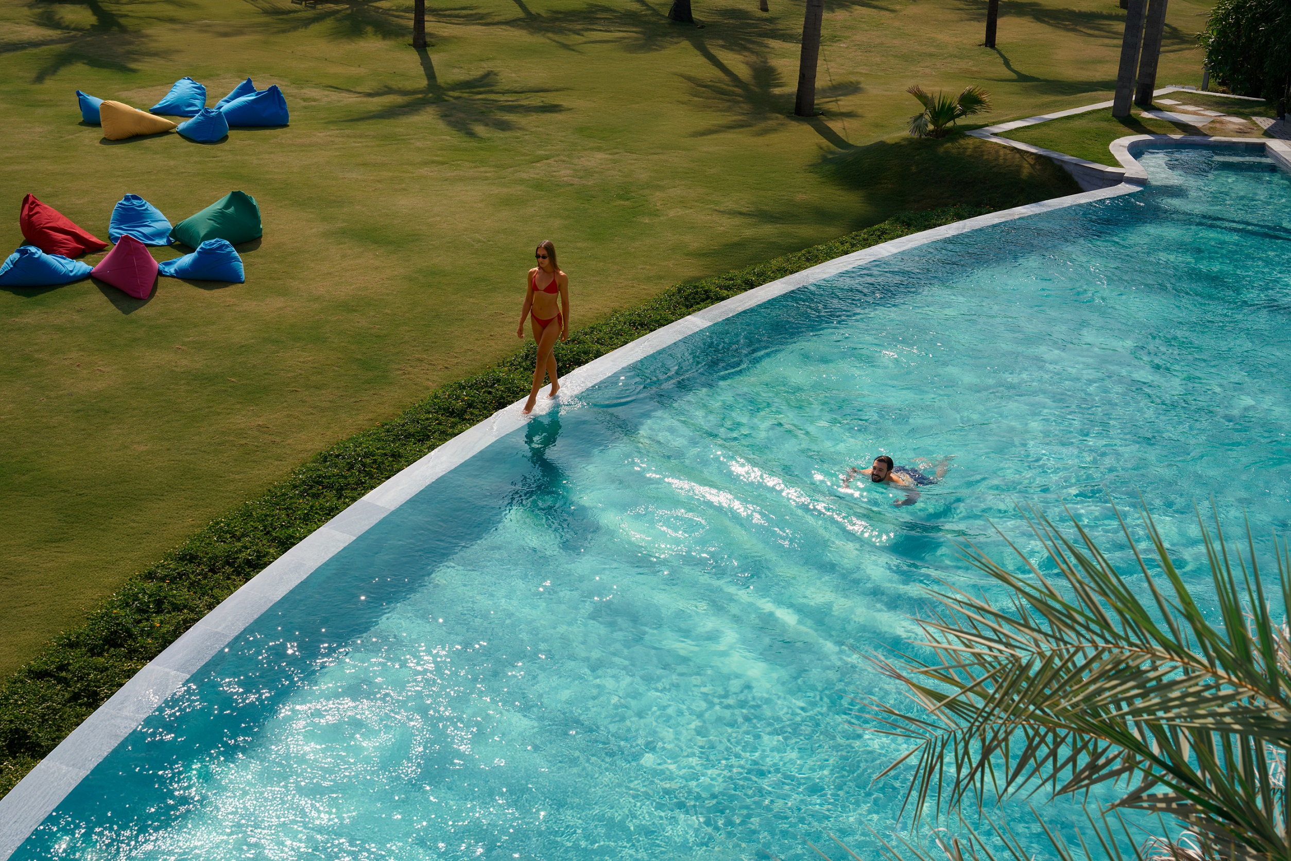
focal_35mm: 45
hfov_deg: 43.6
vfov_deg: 29.9
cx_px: 646
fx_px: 1614
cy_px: 430
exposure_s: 1/250
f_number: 10
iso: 100
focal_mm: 45
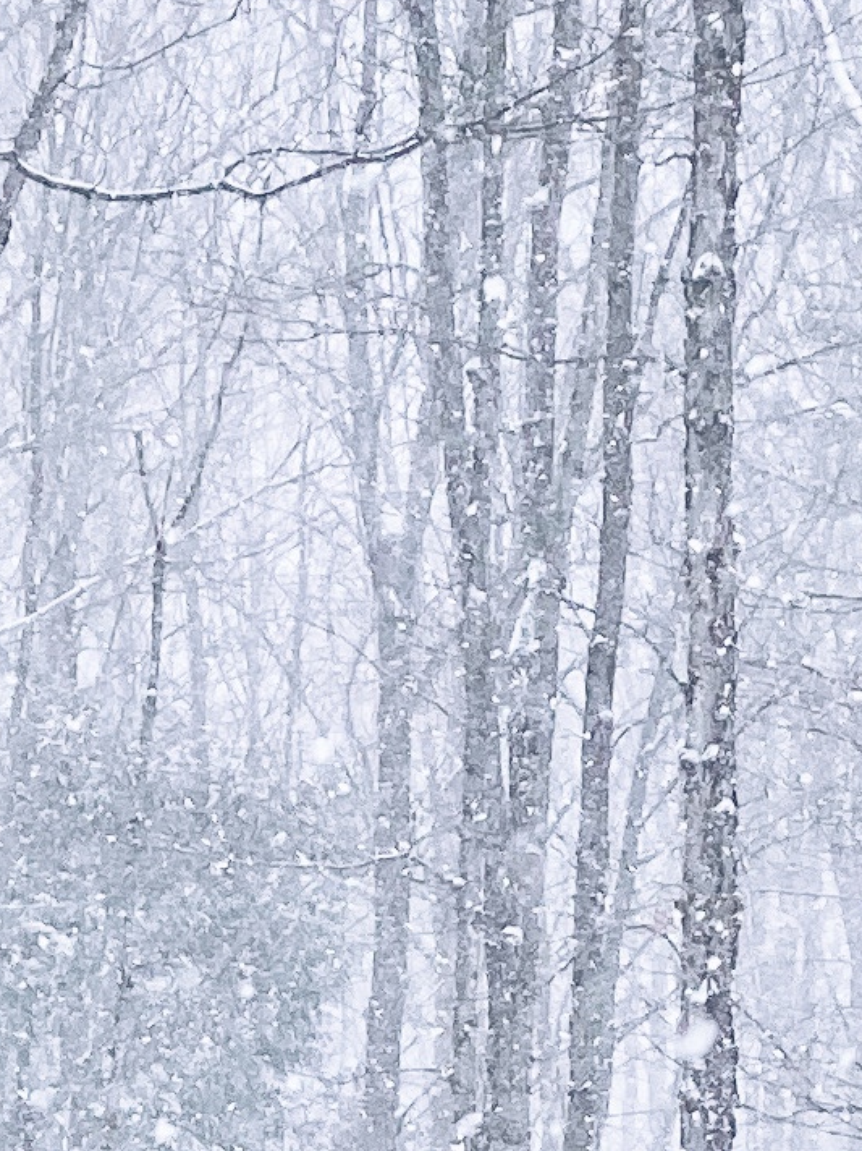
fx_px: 9798
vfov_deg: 6.6
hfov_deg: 5.0
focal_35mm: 295
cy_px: 1671
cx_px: -44
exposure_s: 1/505
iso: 20
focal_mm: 6
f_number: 2
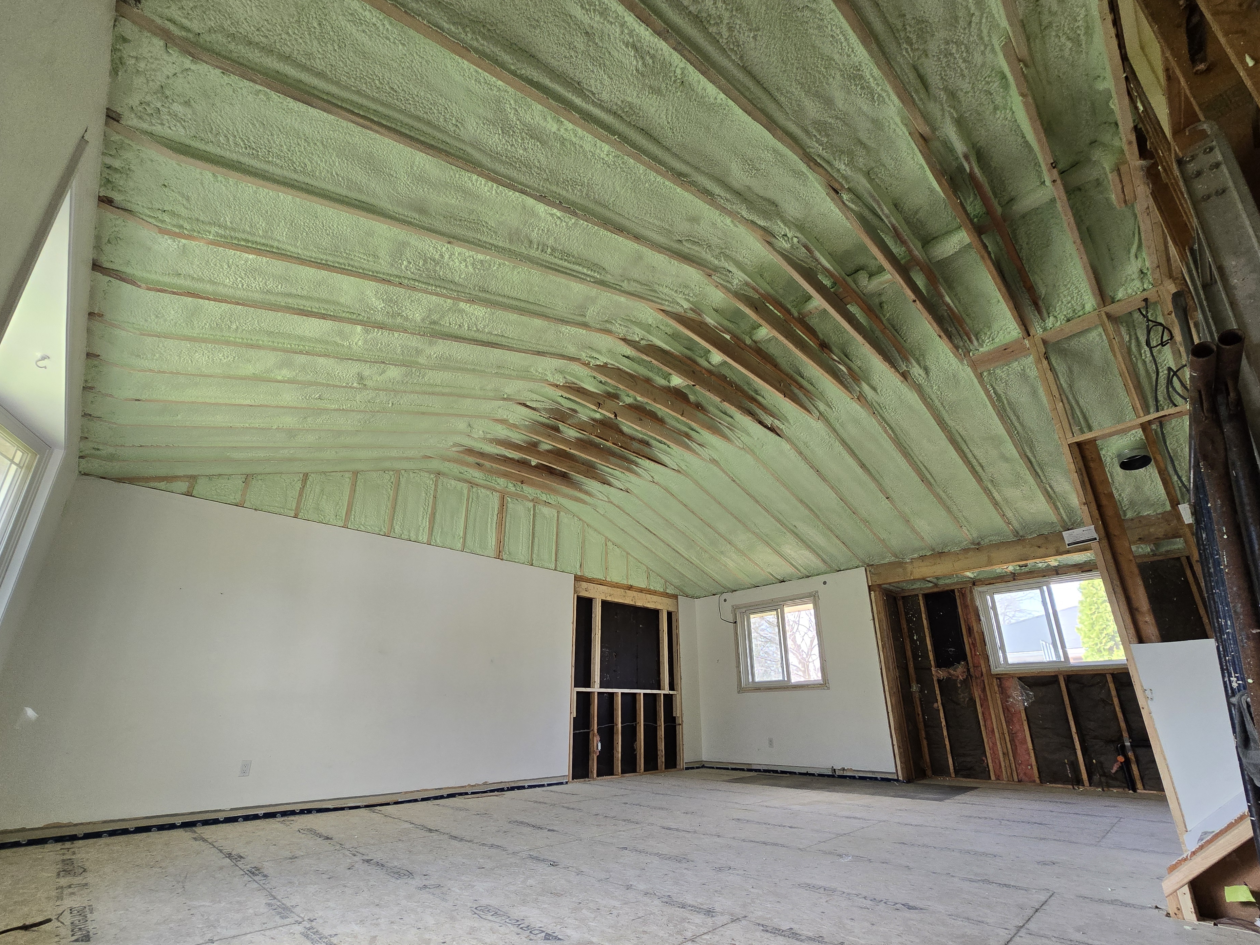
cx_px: 637
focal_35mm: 14
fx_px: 510
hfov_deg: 102.1
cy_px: 505
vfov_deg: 85.6
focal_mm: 2.2
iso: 80
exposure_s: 1/60
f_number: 2.2
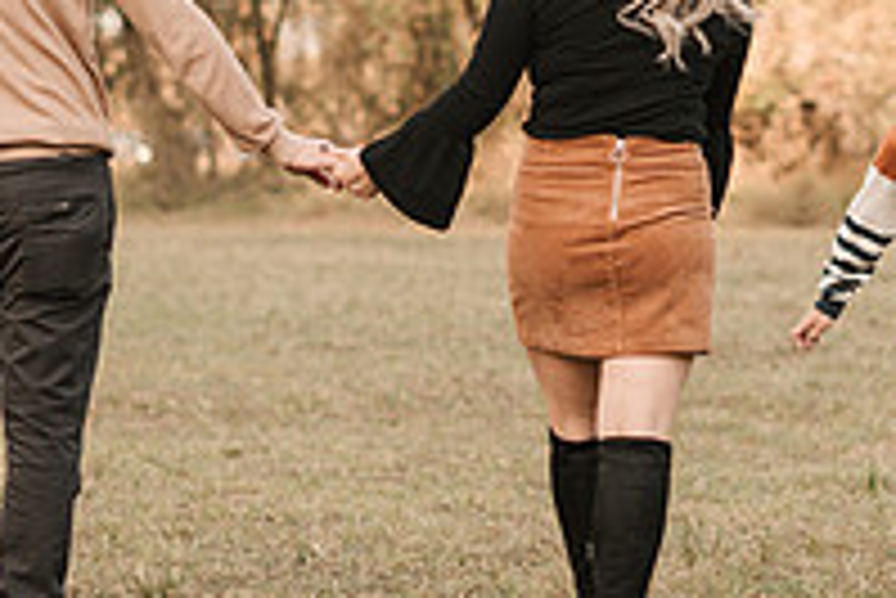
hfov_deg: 14.0
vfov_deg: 9.4
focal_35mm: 146
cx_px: 500
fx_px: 3636
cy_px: 209
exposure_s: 1/1000
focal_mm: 50
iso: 200
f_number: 2
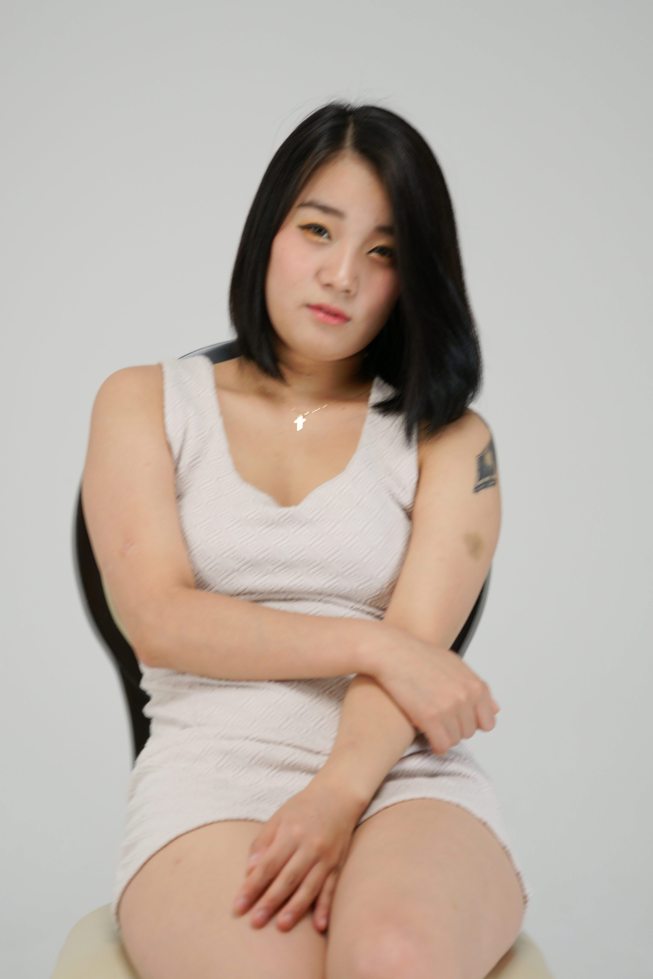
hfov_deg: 15.2
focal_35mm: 90
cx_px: 326
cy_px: 490
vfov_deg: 22.6
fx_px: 2449
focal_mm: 60
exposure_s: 1/125
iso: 250
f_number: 2.8
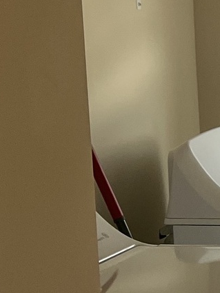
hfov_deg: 9.4
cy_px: 257
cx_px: 526
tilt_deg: -9.4
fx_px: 1194
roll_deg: +0.5
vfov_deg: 13.9
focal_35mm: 141
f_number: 1.5
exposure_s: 1/120
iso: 100
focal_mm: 5.7
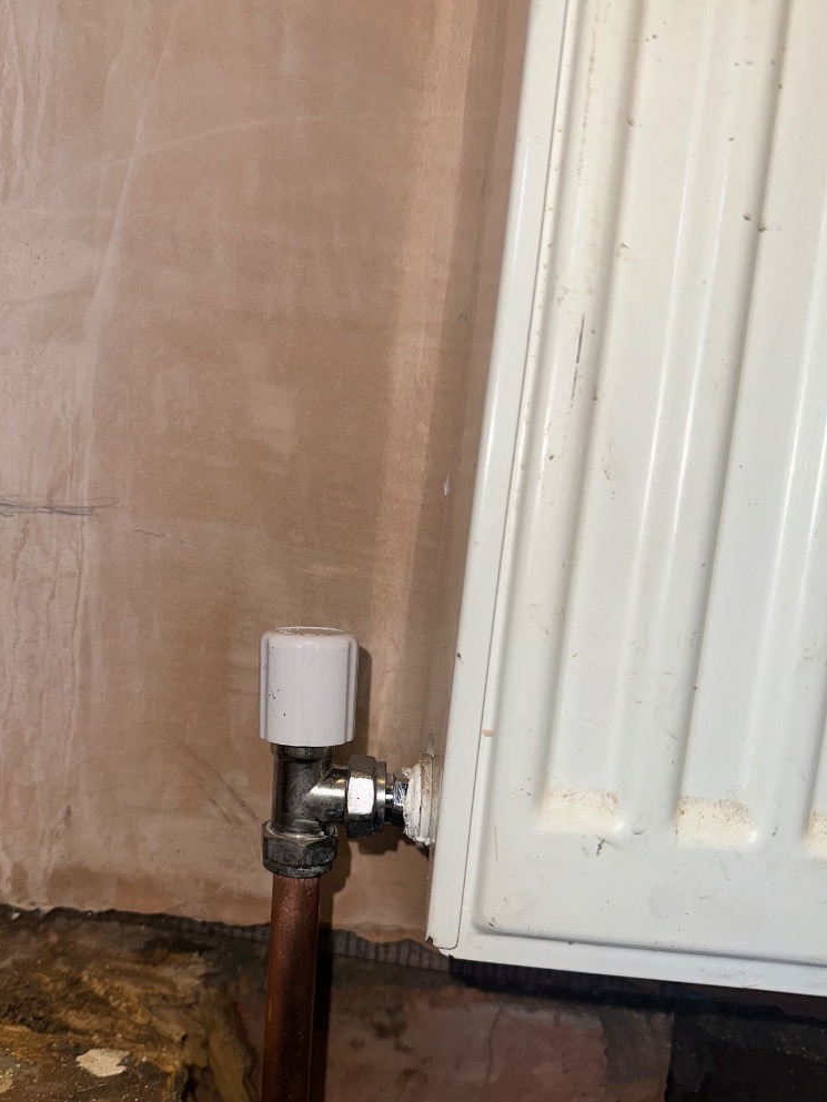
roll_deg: -5.8
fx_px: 924
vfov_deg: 61.5
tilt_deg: -7.3
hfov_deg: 48.0
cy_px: 604
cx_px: 342
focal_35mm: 29
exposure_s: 1/69
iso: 50
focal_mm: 6.86
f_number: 1.78
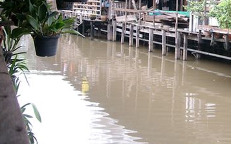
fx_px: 422
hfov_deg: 30.0
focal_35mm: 67
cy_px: 20
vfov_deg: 19.1
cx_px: 180
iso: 80
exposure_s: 1/94.1
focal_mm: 5.8
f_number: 2.8
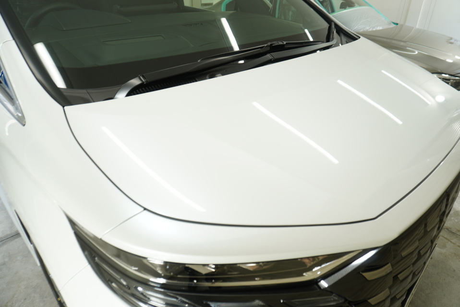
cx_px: 230
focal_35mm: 24
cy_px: 154
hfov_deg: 73.7
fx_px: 307
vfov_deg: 53.2
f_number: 4.5
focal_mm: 16
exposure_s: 1/50
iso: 160
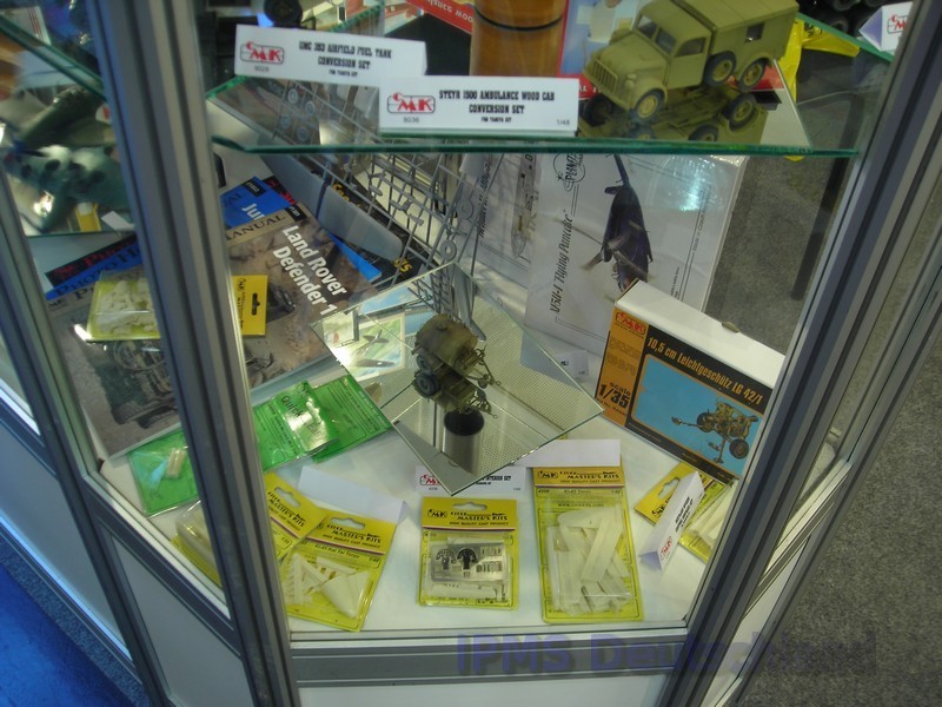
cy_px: 354
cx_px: 471
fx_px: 1034
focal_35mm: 38
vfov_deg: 37.7
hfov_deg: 49.0
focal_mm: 6.3
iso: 51
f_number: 3.2
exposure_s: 1/3.9
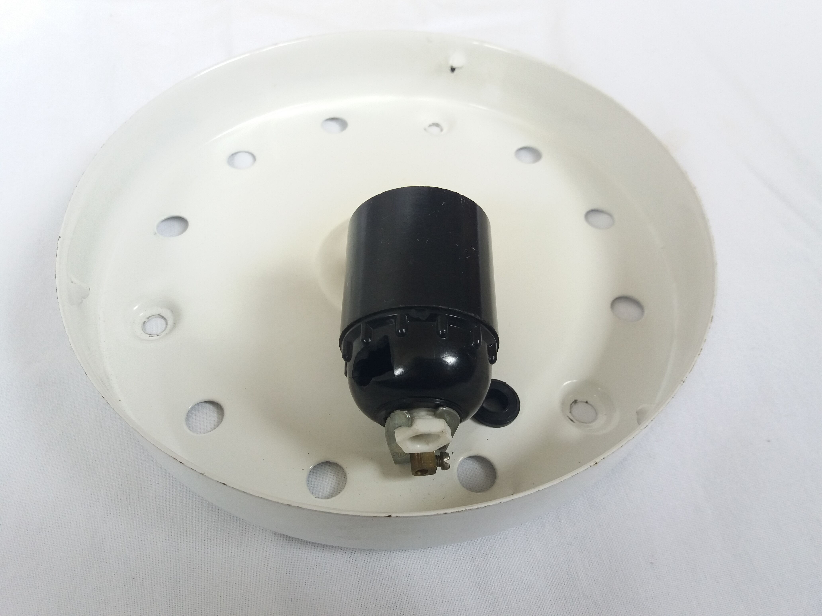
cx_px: 411
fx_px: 665
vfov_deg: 49.7
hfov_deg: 63.4
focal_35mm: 28
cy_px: 308
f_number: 1.9
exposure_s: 1/33
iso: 64
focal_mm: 3.7
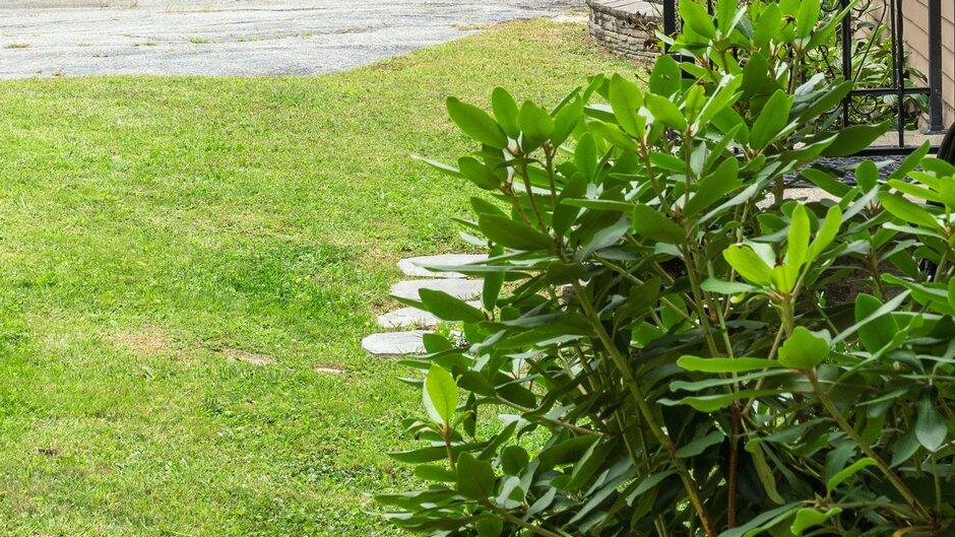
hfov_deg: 18.3
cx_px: 476
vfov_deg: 10.1
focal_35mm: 117
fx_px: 2963
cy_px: -177
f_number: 8
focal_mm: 35
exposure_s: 1/160
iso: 320
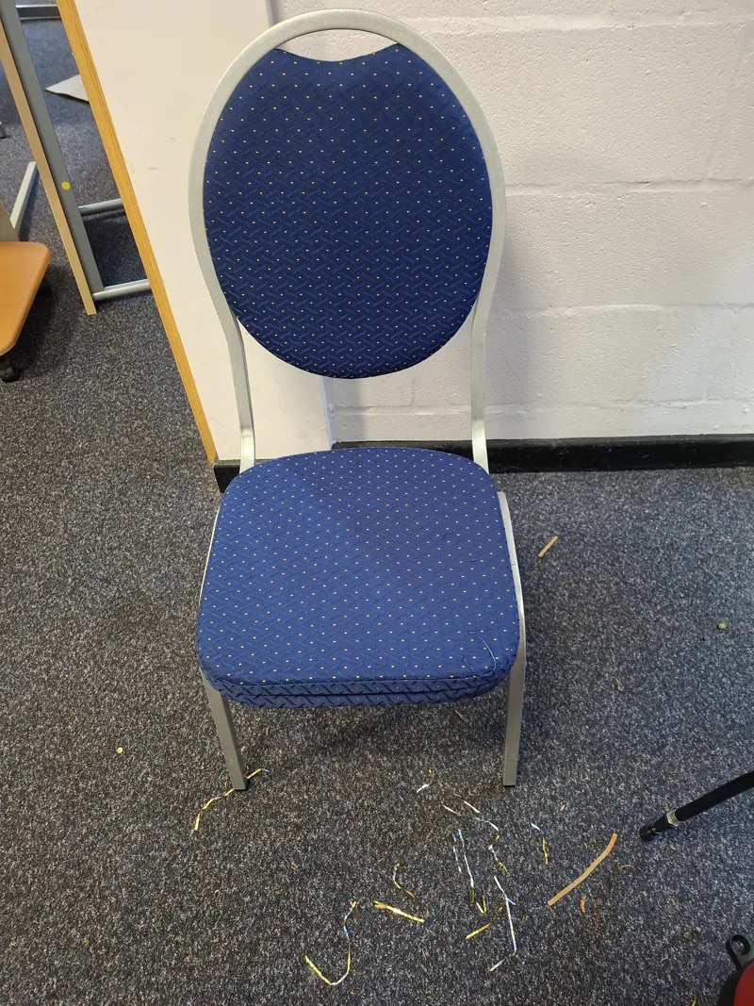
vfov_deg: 73.9
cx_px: 377
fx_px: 668
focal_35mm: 23
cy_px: 503
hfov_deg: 58.9
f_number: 1.8
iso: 400
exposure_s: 1/30
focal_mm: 5.54
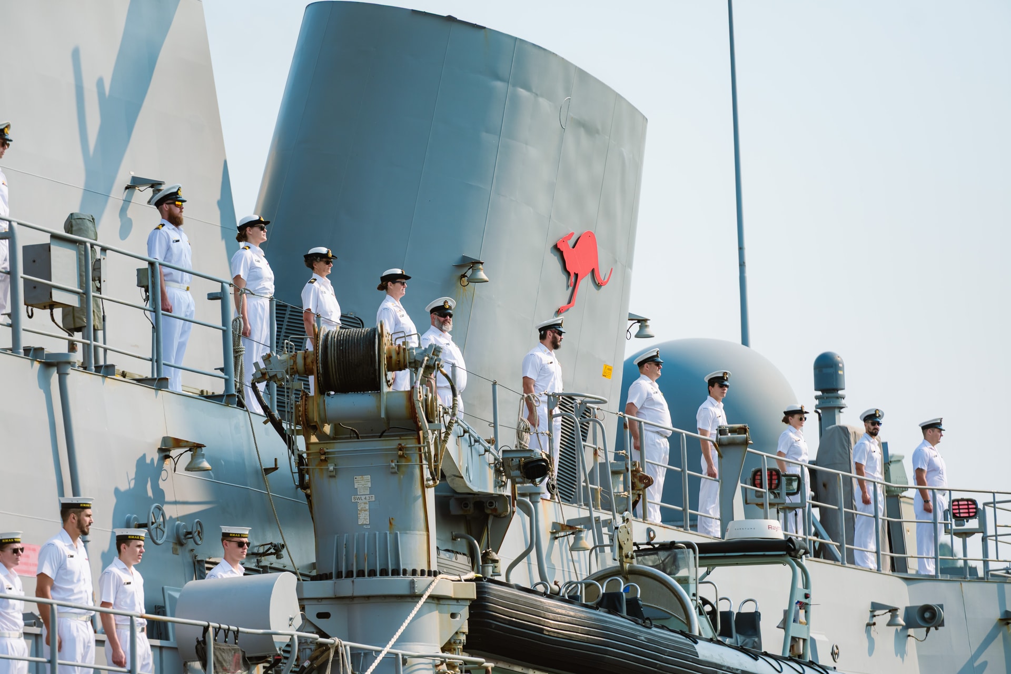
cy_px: 337
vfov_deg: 6.9
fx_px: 5616
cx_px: 506
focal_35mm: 200
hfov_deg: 10.3
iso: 110
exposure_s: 1/2500
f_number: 2.8
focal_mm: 200
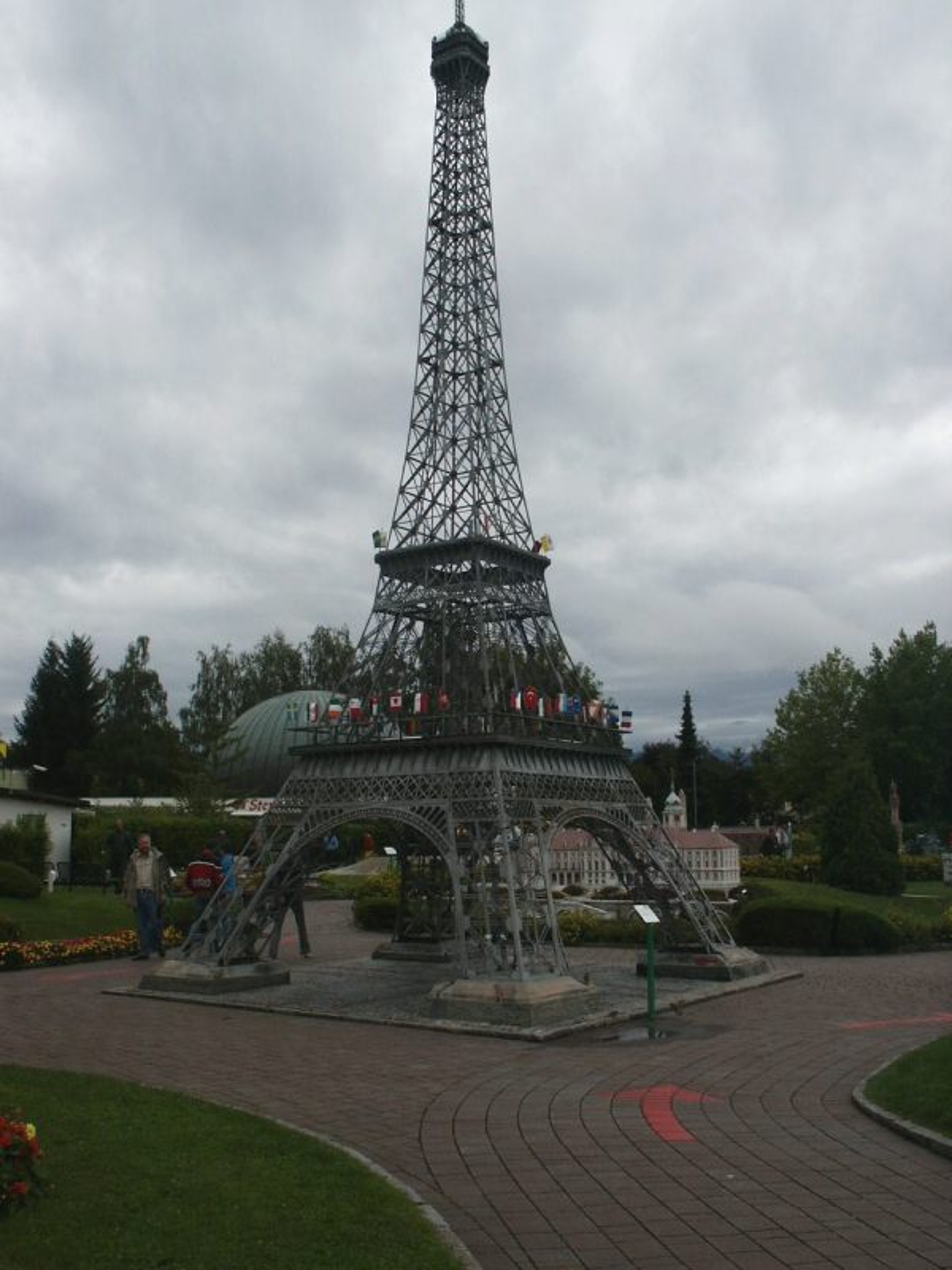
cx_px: 476
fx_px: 1283
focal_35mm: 35
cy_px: 635
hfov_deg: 40.7
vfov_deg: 52.6
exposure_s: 1/250
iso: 64
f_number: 6.7
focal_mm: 7.3
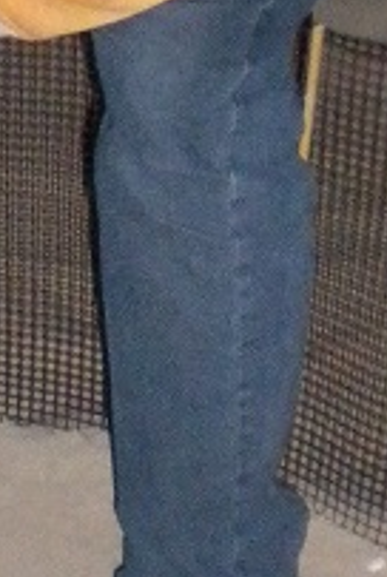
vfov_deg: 12.3
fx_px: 2684
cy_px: 223
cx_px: 14
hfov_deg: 8.2
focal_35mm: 167
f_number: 3.1
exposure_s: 1/30
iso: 800
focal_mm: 6.3
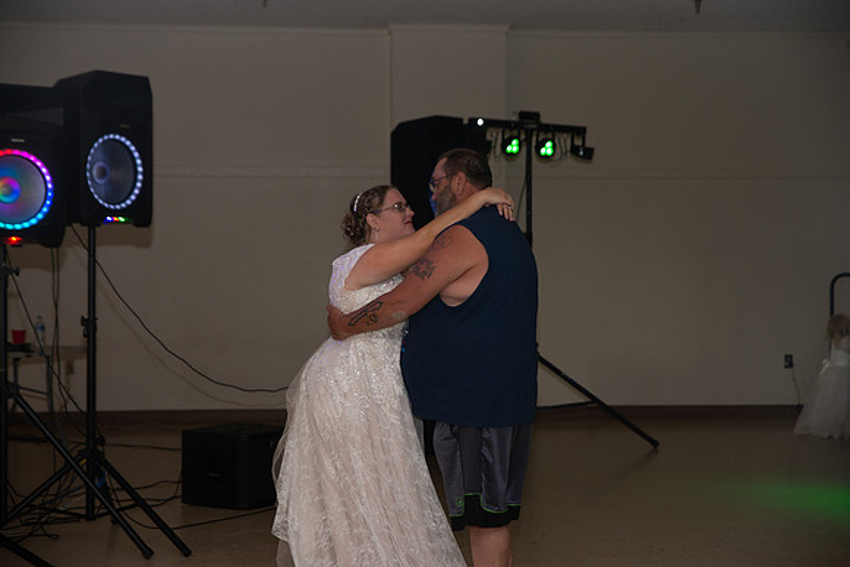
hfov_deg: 28.8
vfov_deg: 19.5
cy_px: 284
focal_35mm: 70
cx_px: 425
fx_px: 1653
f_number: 3.5
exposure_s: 1/125
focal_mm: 70
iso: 800
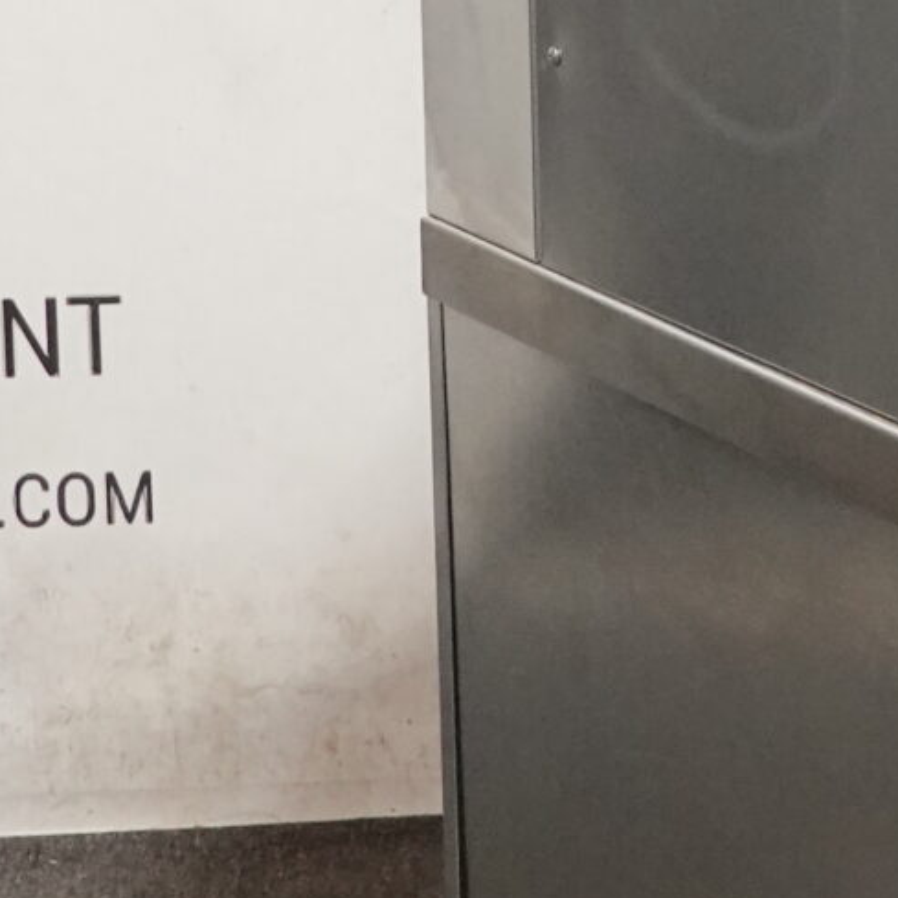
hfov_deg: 9.6
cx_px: 1257
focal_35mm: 178
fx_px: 5224
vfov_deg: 9.8
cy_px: -2
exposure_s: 1/40
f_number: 3.5
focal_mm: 14.69
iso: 1250
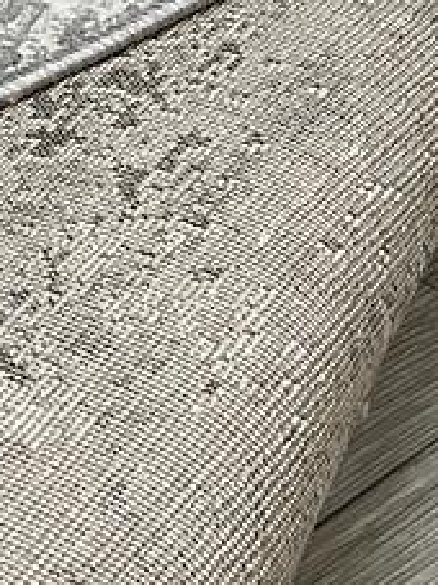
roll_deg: +0.3
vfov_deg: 10.3
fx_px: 3090
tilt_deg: -27.4
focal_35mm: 183
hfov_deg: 7.4
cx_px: -716
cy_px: -379
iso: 80
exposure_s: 1/121
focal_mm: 4.25
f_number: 1.8
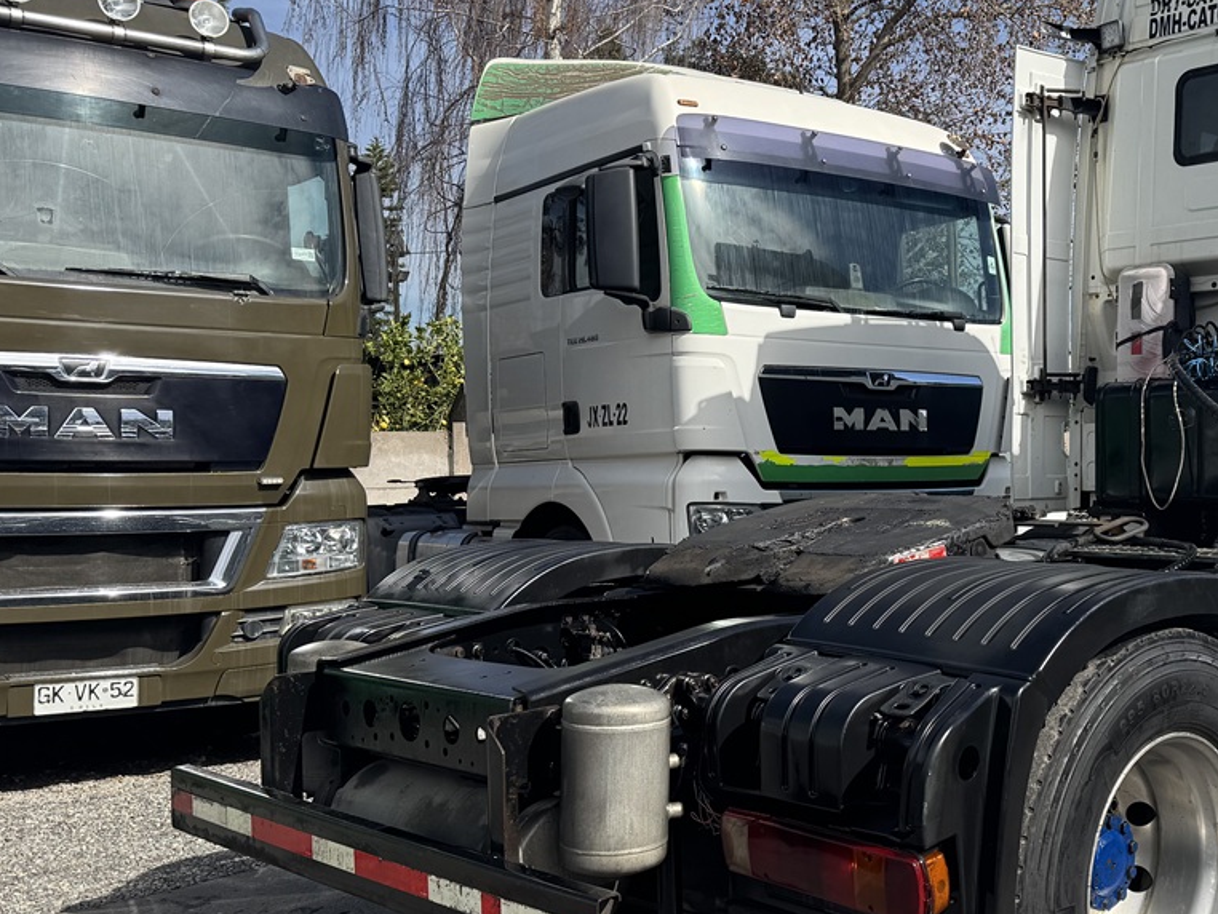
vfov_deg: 33.6
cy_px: 518
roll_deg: +0.4
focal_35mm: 43
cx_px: 958
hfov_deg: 42.1
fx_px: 1513
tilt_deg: -3.1
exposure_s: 1/4310
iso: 80
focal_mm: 6.76
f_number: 1.78
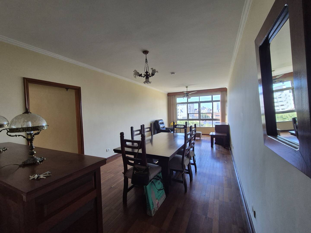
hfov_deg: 106.2
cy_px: 116
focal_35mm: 13
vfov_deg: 89.9
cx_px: 156
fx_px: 117
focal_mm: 2.2
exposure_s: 1/60
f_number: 2.2
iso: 125
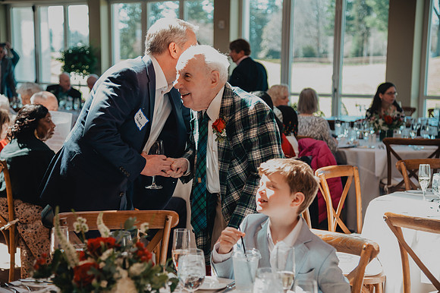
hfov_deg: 30.3
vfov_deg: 20.4
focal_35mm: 67
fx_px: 814
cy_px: 146
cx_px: 220
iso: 640
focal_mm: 66
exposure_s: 1/200
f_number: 4
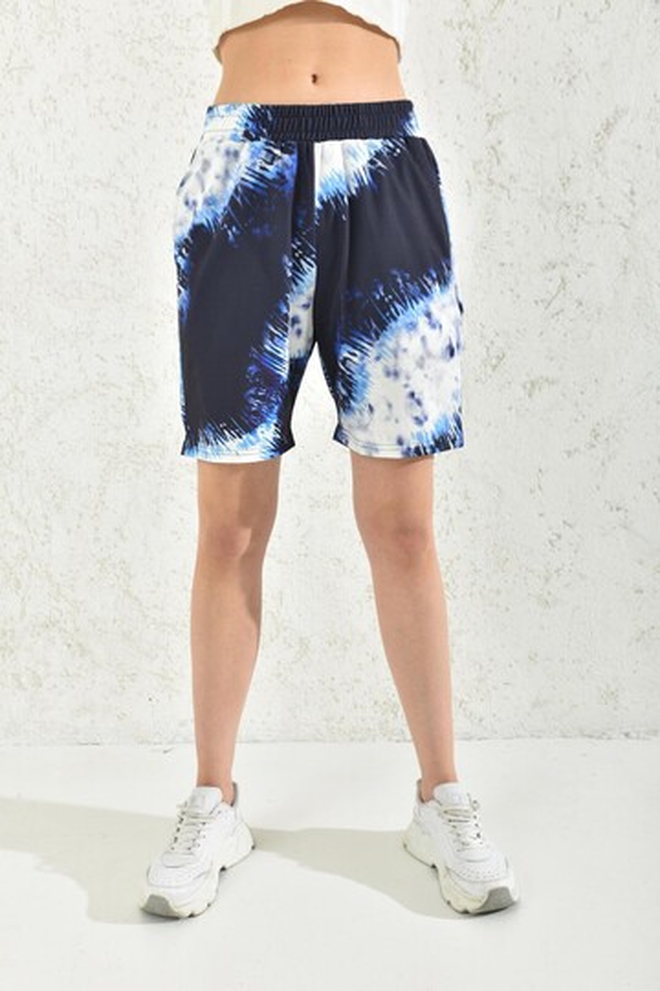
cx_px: 330
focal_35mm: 38
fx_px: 1045
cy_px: 496
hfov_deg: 35.1
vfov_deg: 50.7
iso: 100
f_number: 7.1
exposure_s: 1/160
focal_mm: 38
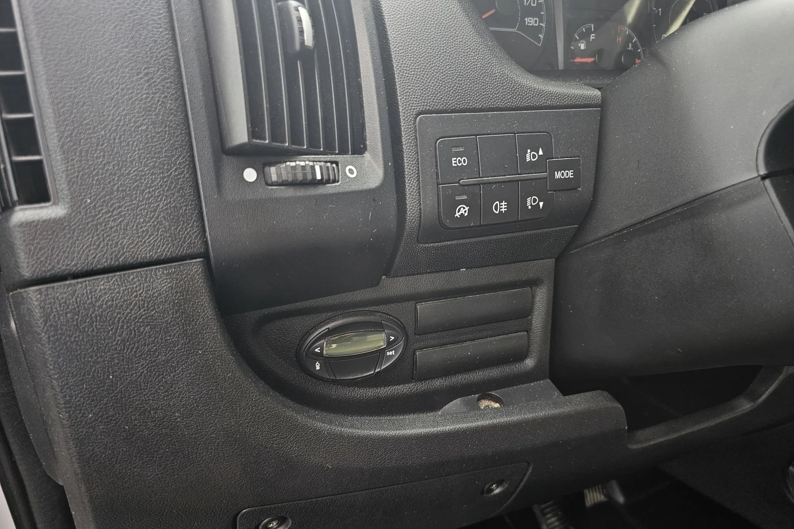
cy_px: 284
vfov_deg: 53.1
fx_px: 529
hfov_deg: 73.7
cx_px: 398
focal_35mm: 24
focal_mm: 6.3
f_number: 1.7
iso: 16
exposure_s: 1/100
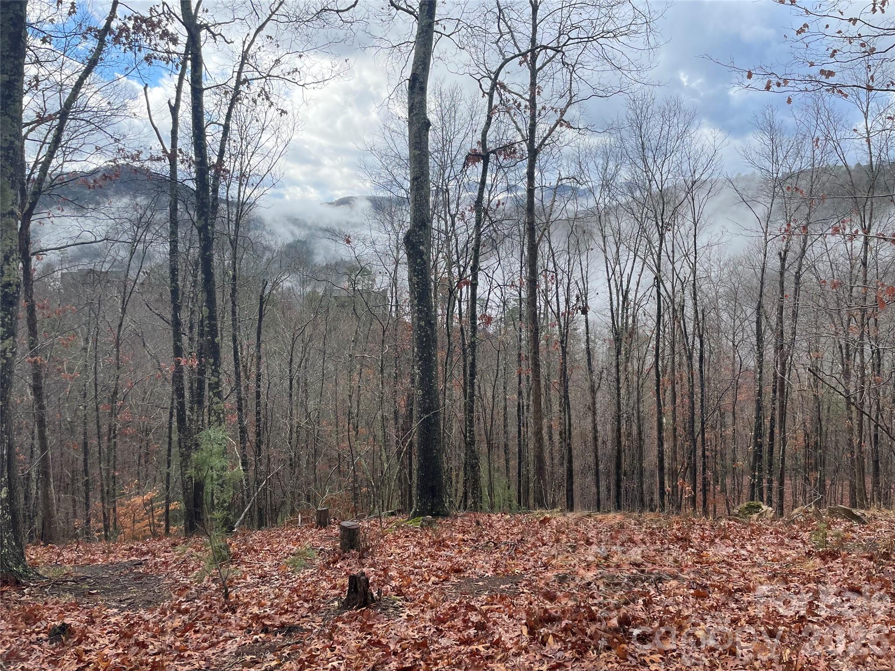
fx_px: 672
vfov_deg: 53.1
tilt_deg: -6.3
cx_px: 448
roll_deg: +2.5
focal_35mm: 26
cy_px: 336
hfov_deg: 67.3
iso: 50
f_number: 1.6
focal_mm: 4.2
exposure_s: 1/1401
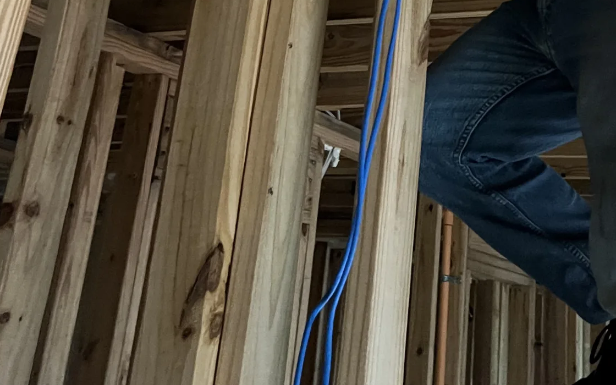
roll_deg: -4.8
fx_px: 1058
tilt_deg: +24.9
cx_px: 408
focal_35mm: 63
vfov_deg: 18.7
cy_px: -153
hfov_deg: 32.2
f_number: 1.5
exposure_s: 1/30
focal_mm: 5.7
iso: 640
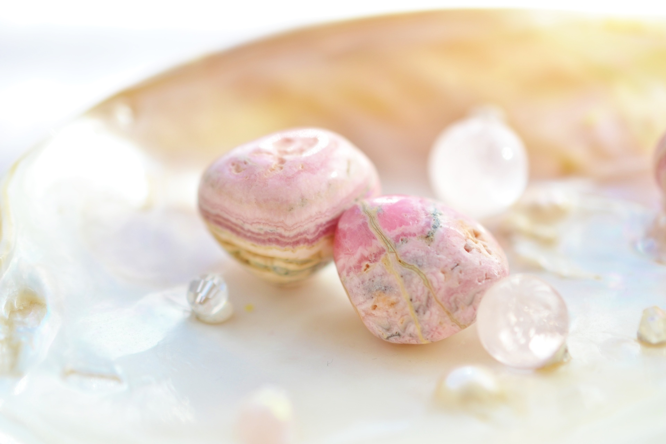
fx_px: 1110
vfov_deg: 22.6
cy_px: 222
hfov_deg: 33.4
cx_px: 333
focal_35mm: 60
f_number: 3.2
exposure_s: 1/100
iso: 100
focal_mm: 40
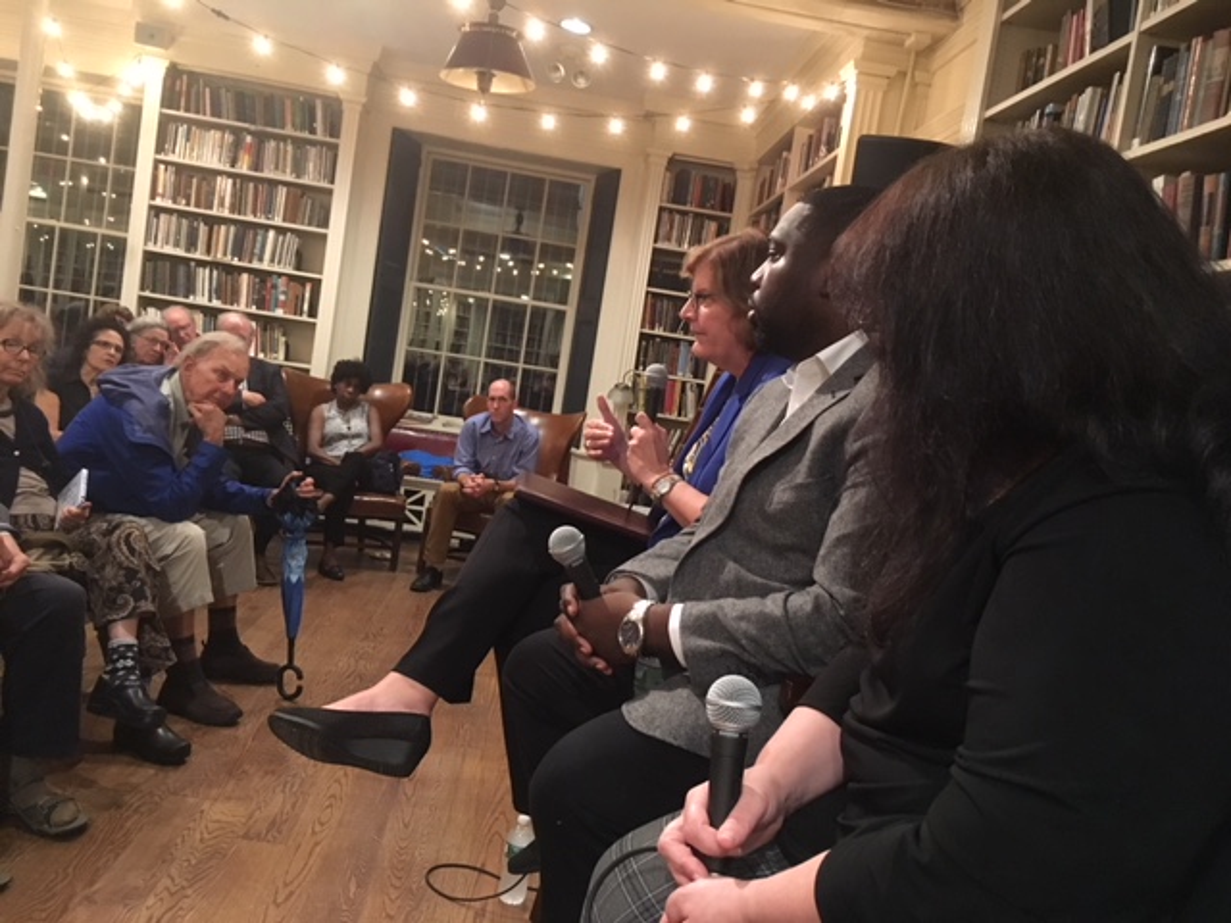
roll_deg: -9.3
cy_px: 462
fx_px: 1031
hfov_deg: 61.7
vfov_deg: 48.2
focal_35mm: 29
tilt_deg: -5.9
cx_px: 616
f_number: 2.2
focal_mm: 4.15
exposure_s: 1/15
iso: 320
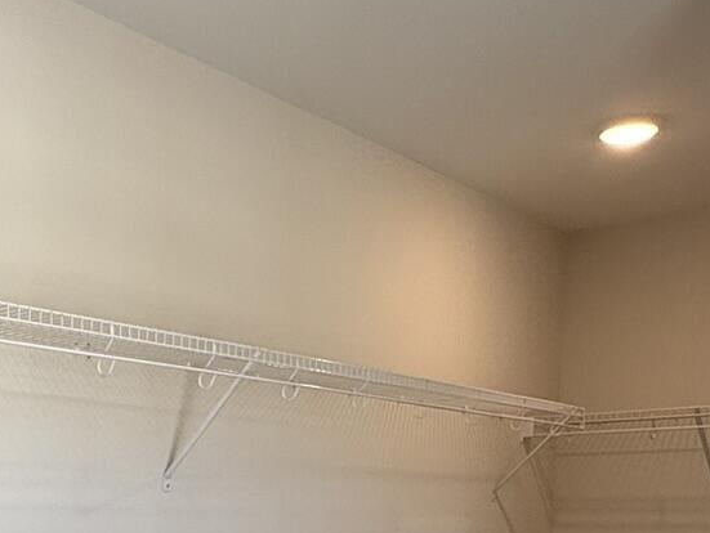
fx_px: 1067
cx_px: 156
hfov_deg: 35.7
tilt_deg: -8.0
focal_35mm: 52
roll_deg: +0.1
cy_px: 685
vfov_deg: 24.6
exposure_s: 1/120
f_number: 2.2
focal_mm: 2.22
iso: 80
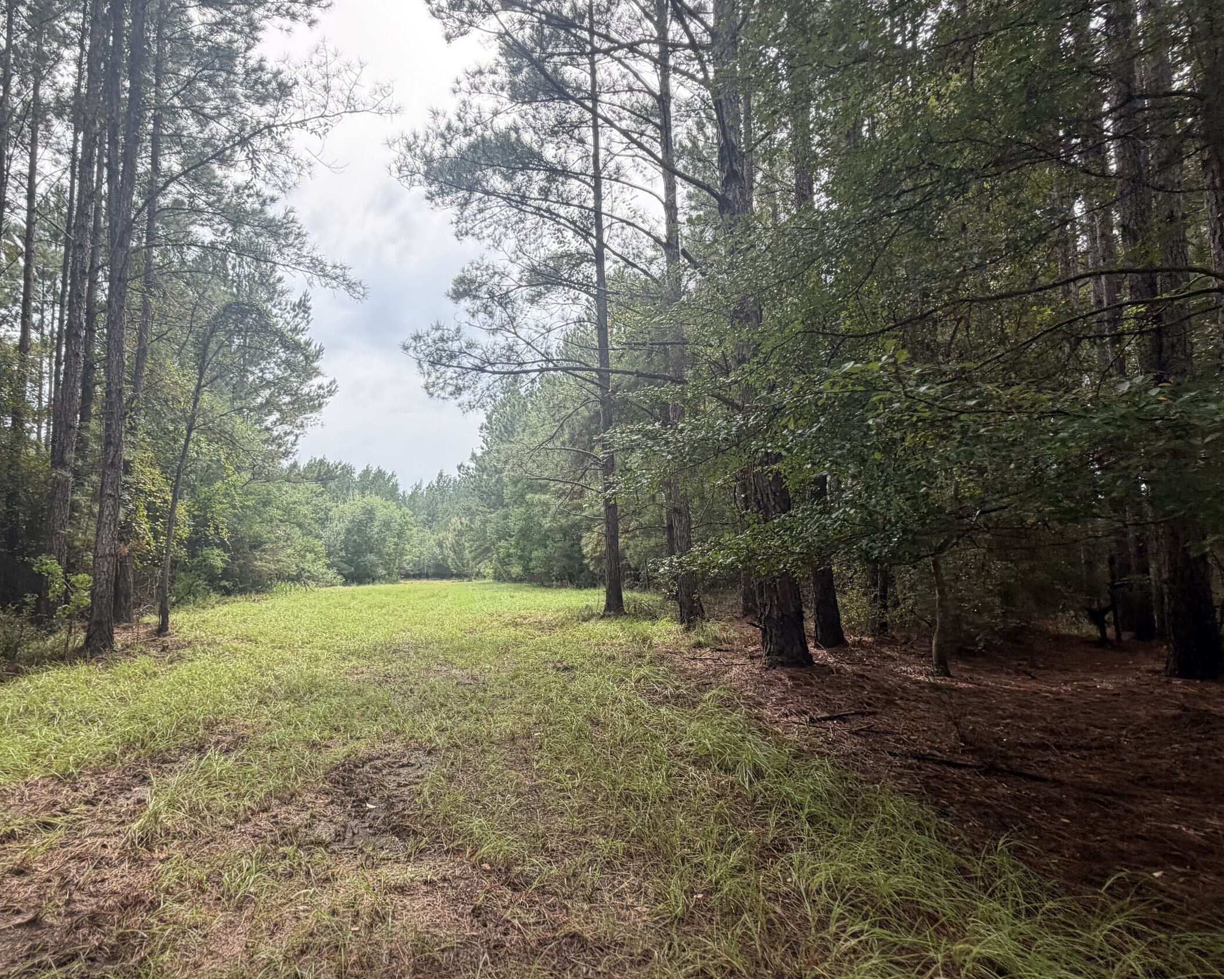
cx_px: 483
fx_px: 724
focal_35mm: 20
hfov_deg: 79.3
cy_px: 506
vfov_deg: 68.1
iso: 50
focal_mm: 2.22
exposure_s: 1/280
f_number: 2.2
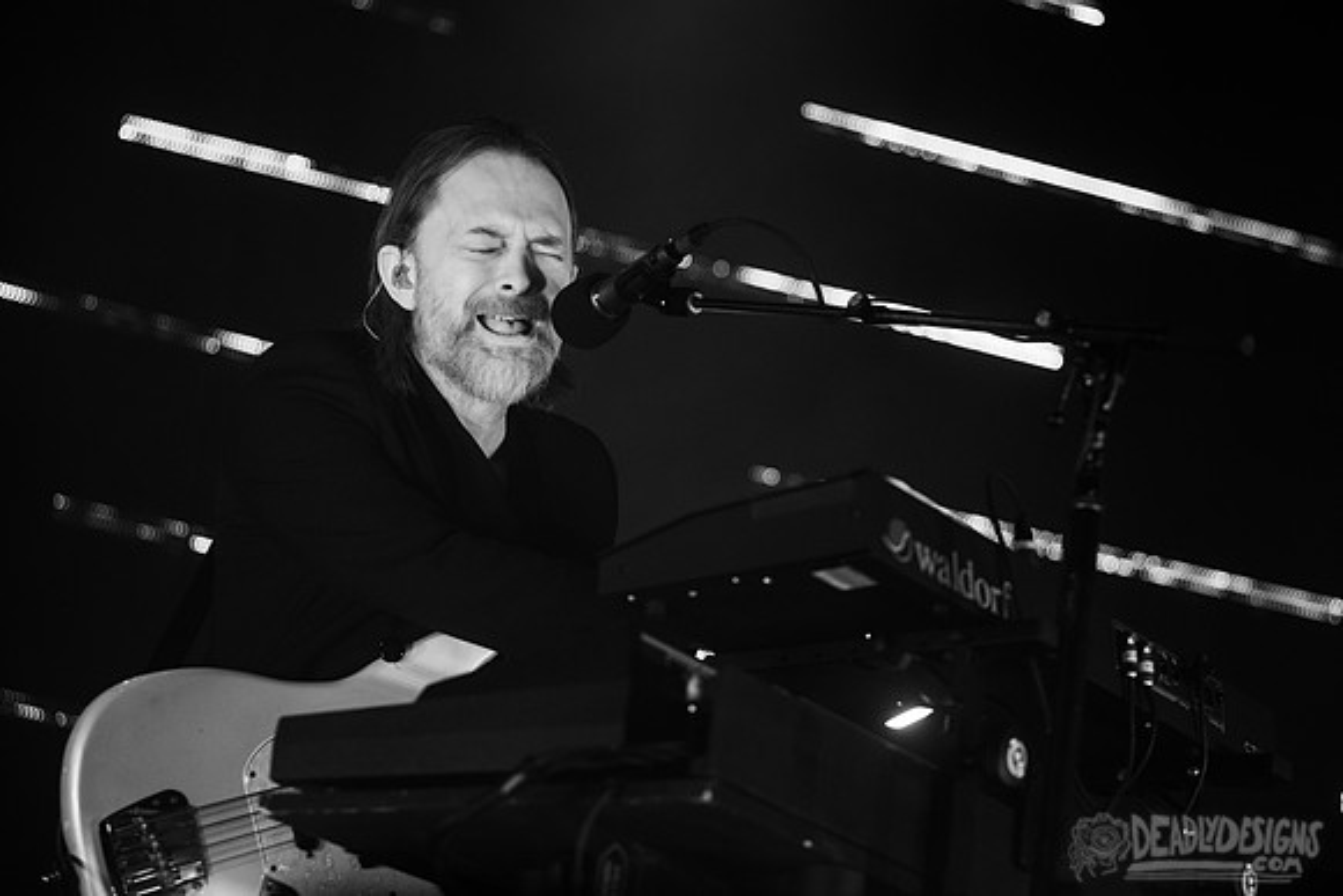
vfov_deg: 11.3
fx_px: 4509
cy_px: 404
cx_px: 712
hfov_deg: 16.9
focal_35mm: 121
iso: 2000
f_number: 3.2
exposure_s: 1/400
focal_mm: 110
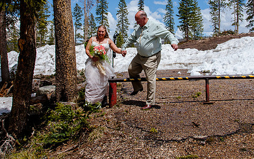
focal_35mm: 43
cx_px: 131
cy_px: 45
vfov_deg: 29.5
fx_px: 298
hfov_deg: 46.2
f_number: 8
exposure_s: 1/800
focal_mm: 24
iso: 200
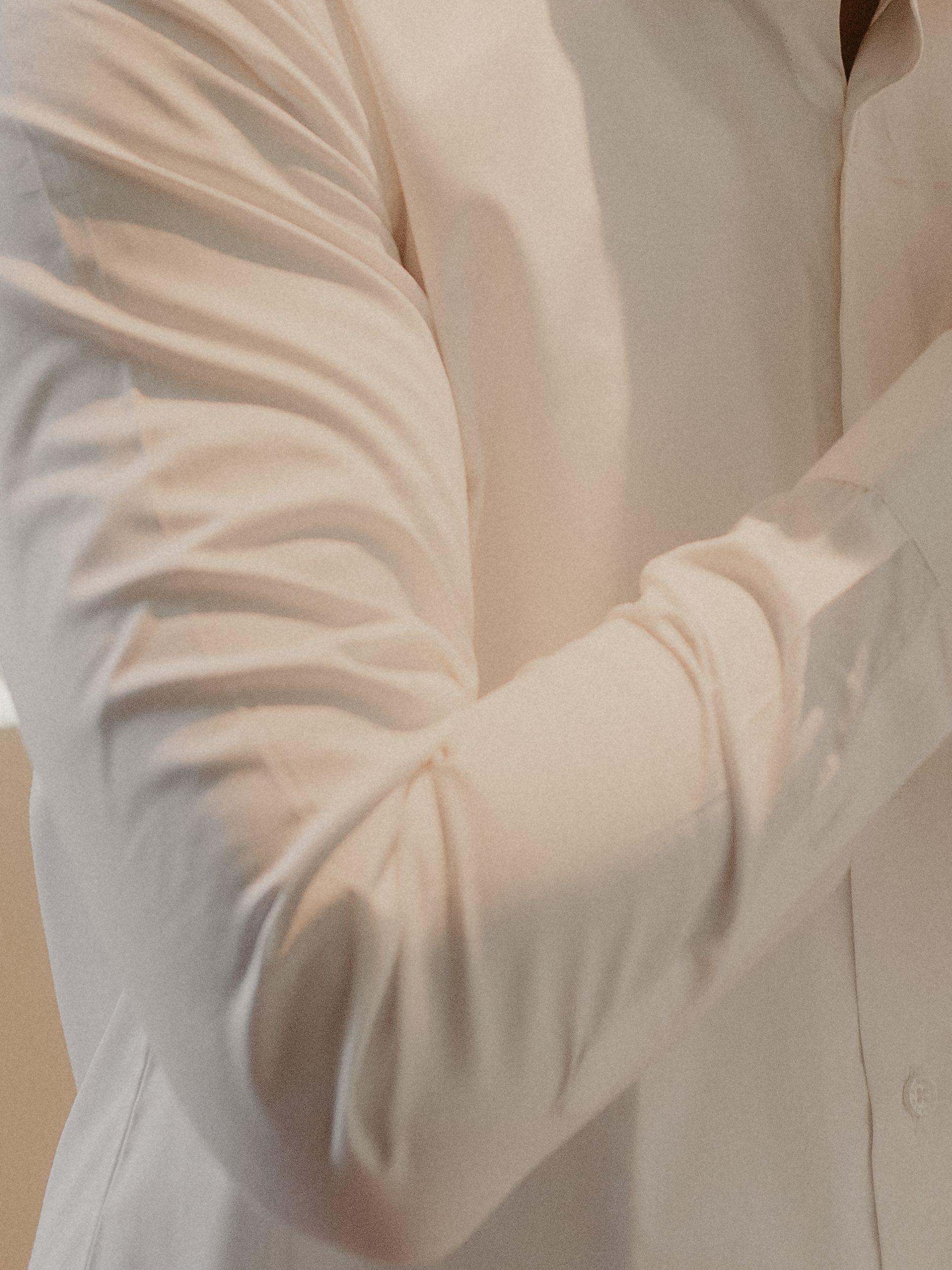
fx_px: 4071
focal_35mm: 111
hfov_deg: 13.3
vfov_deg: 17.3
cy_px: 11
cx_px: 754
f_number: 2.8
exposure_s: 1/100
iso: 200
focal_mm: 35
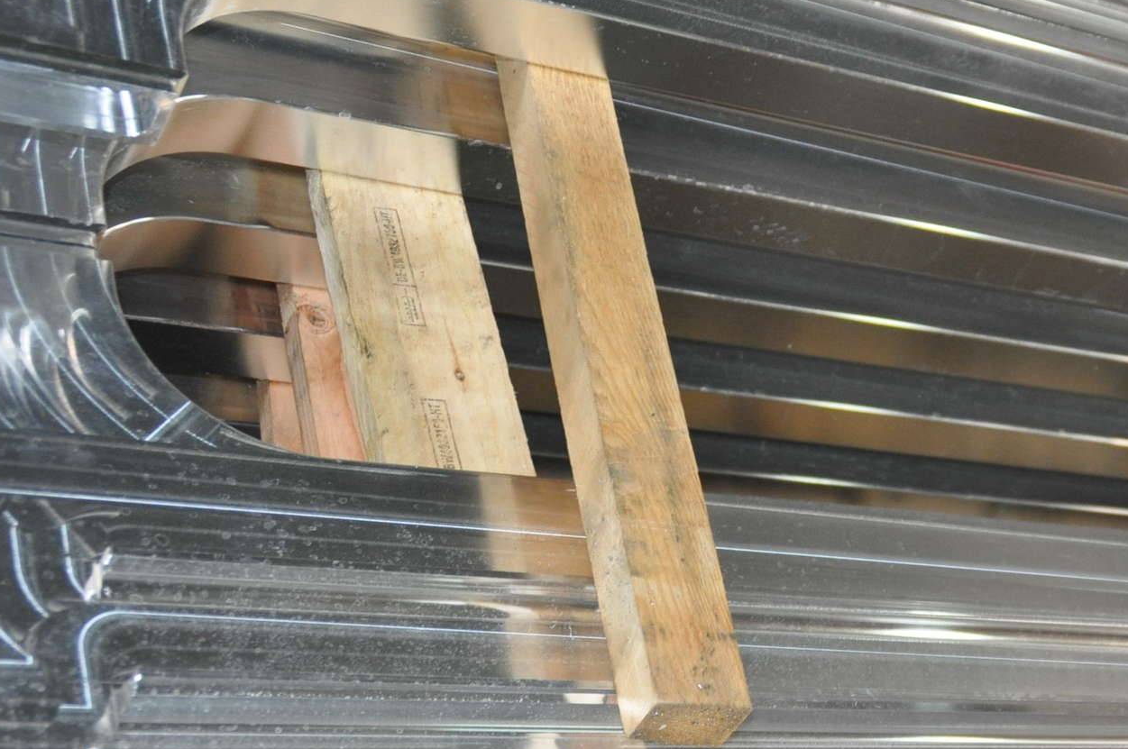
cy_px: 482
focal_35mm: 72
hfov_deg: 27.0
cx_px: 1046
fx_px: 2252
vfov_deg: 18.8
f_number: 3.8
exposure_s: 1/100
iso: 800
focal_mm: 25
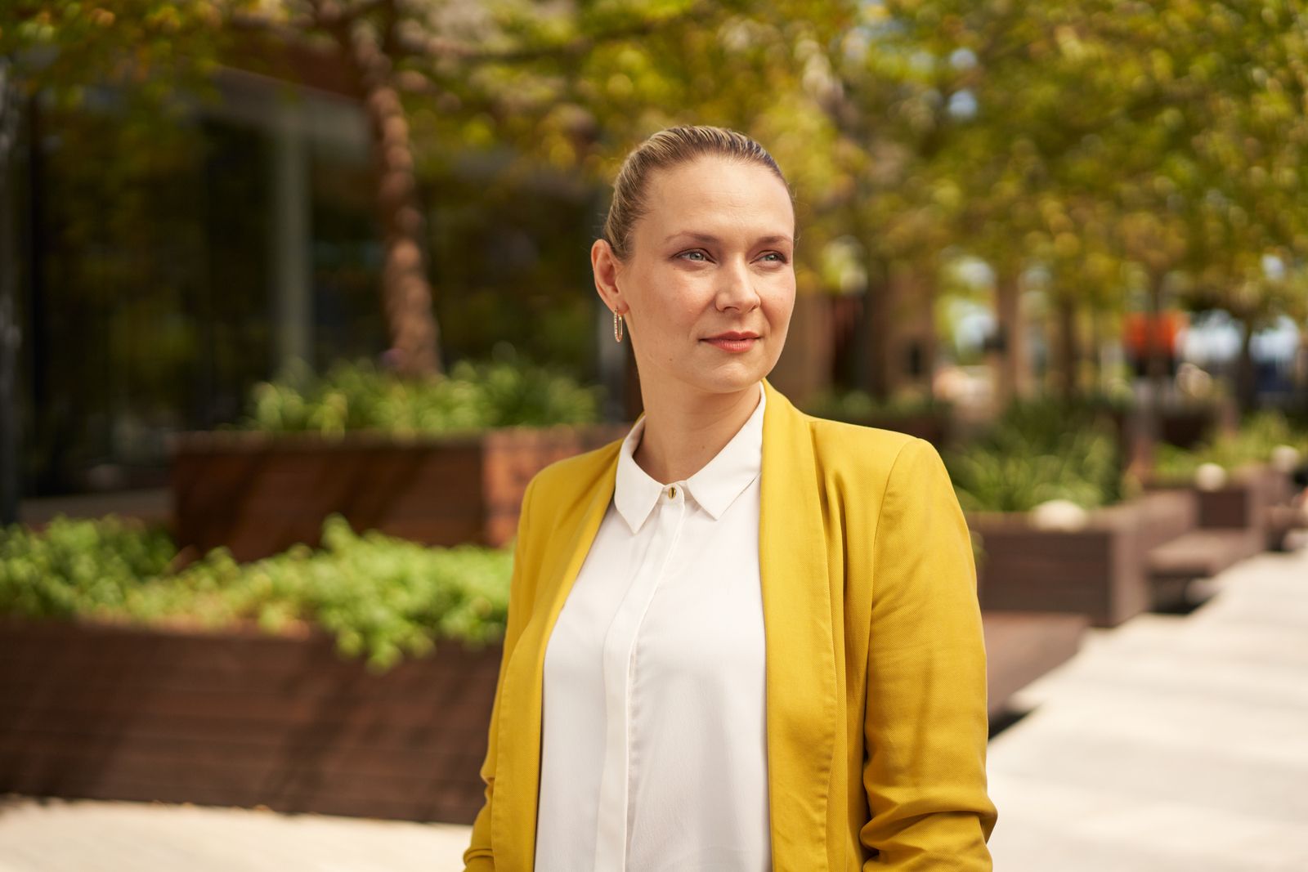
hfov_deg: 36.2
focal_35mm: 55
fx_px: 1998
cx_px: 654
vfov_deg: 24.6
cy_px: 436
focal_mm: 55
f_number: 2.2
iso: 250
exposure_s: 1/4000
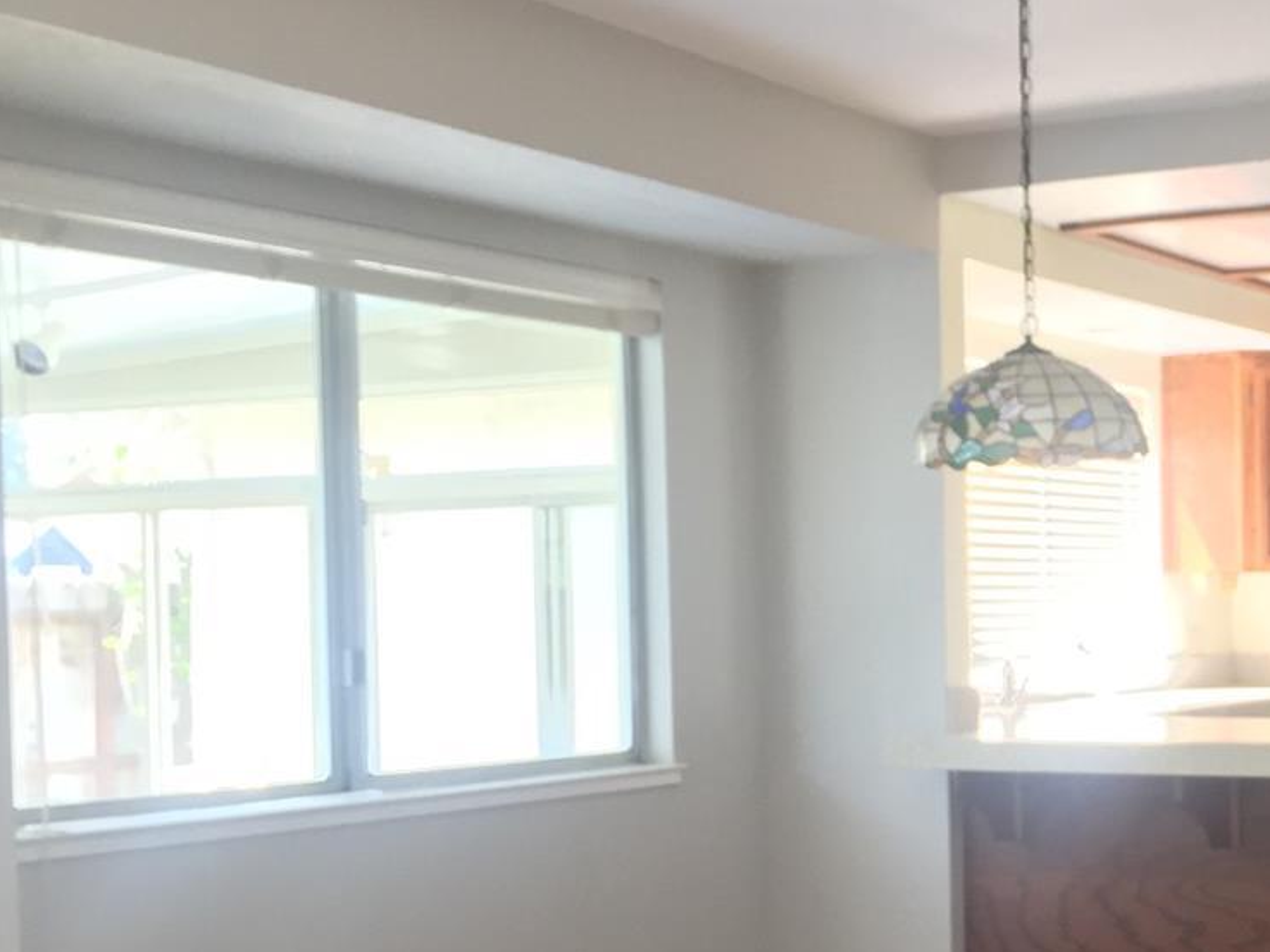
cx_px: 1261
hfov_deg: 30.5
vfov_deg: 24.7
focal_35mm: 59
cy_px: 663
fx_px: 2165
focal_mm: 4.15
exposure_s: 1/30
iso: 100
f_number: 2.2
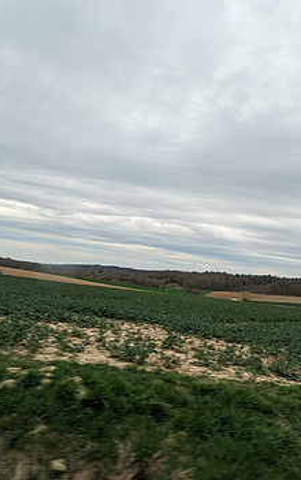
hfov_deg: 44.1
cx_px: 194
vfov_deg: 66.4
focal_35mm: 28
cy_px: 232
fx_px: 367
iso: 61
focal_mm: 2.35
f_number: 2.2
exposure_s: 1/396
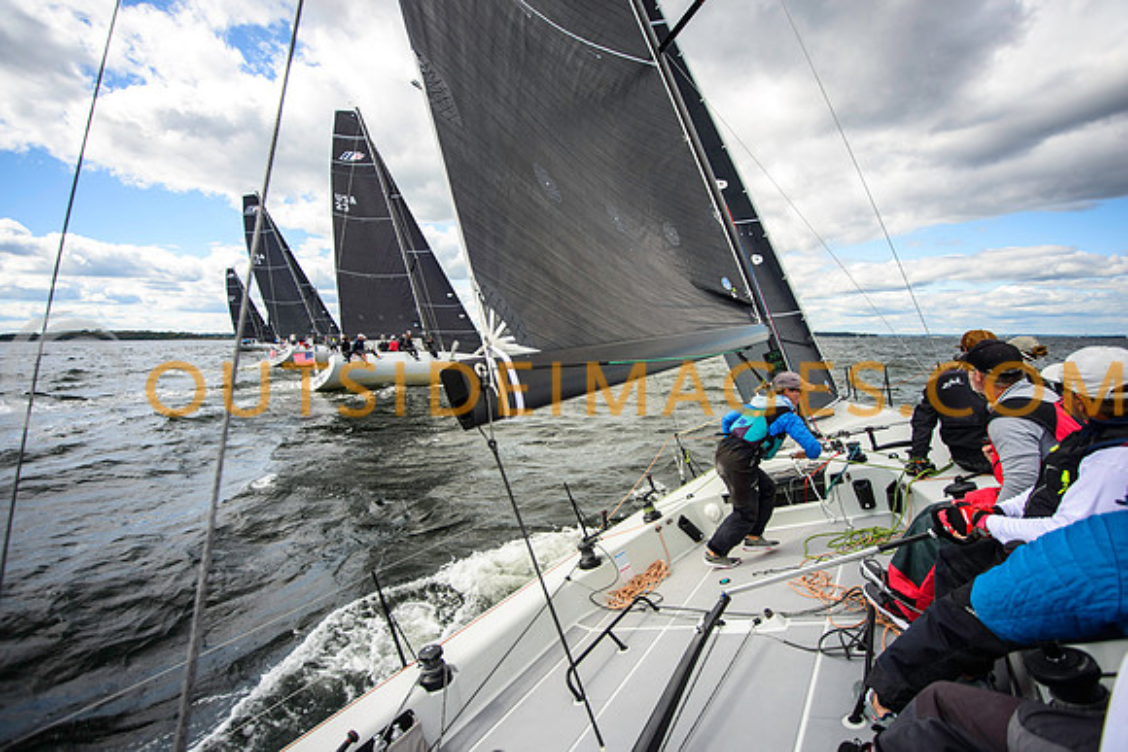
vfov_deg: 76.4
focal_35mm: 15
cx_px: 564
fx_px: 478
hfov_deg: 99.4
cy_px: 376
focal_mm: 15
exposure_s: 1/1250
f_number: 5
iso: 320
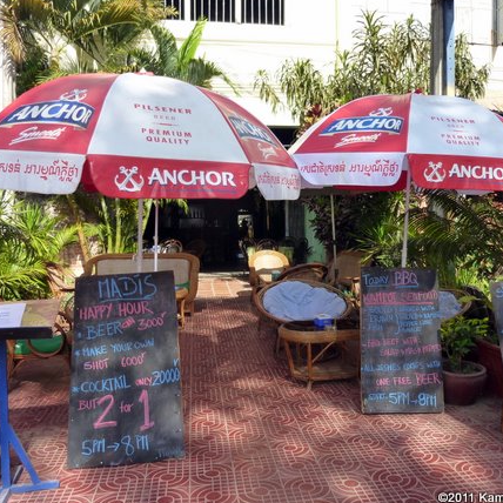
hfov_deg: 52.4
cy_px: 256
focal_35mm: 31
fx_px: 510
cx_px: 281
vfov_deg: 52.5
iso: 125
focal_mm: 4.5
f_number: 3.3
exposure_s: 1/400
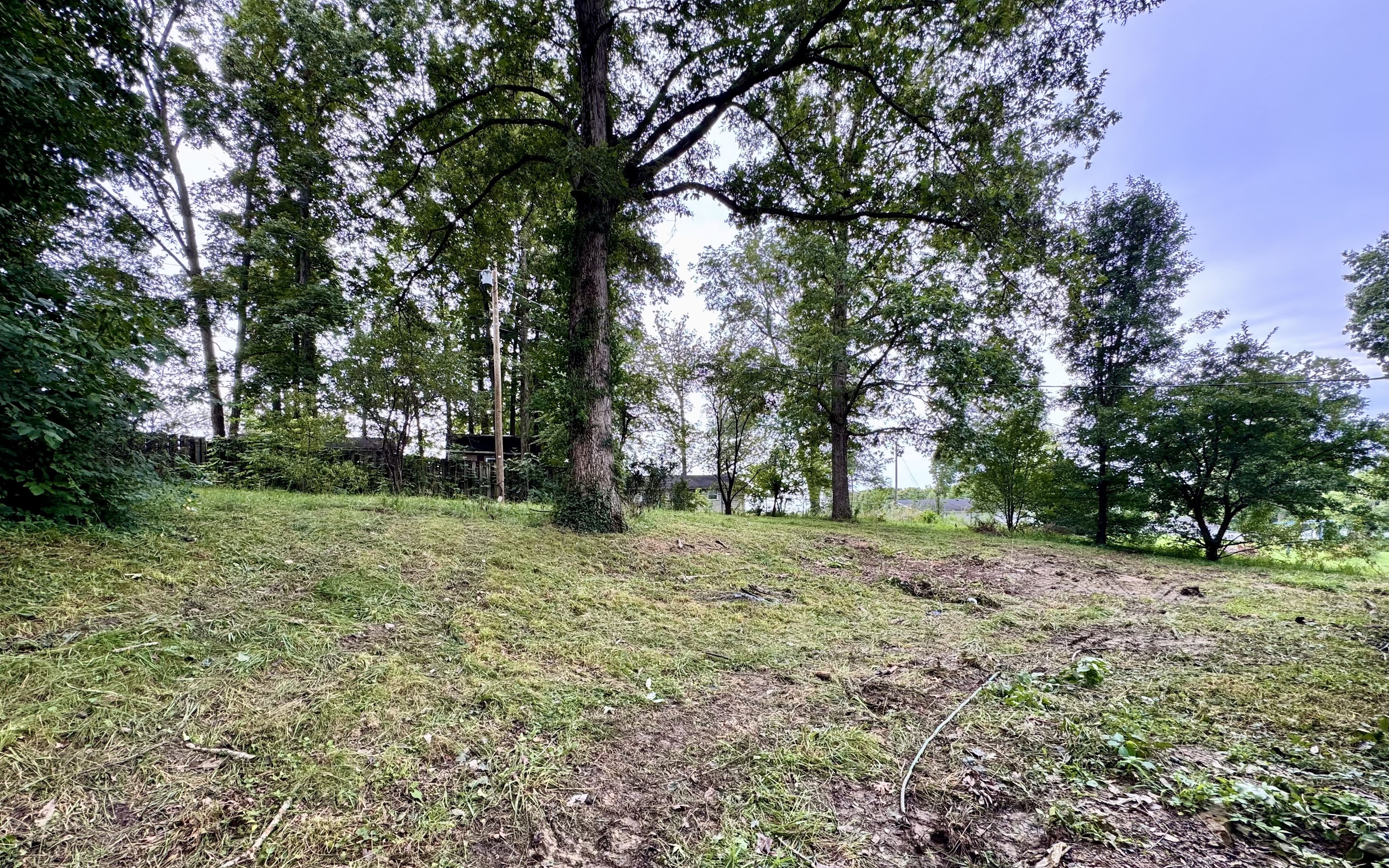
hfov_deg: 101.5
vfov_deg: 74.2
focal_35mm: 15
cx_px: 688
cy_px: 510
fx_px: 568
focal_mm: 2.22
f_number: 2.2
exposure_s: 1/105
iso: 40
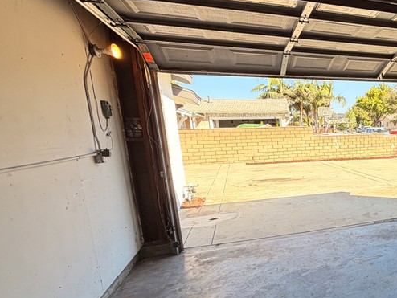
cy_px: 186
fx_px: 333
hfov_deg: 50.4
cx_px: 394
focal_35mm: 29
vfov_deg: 47.8
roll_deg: +2.1
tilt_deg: -8.7
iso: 40
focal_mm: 2.22
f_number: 2.2
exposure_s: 1/241
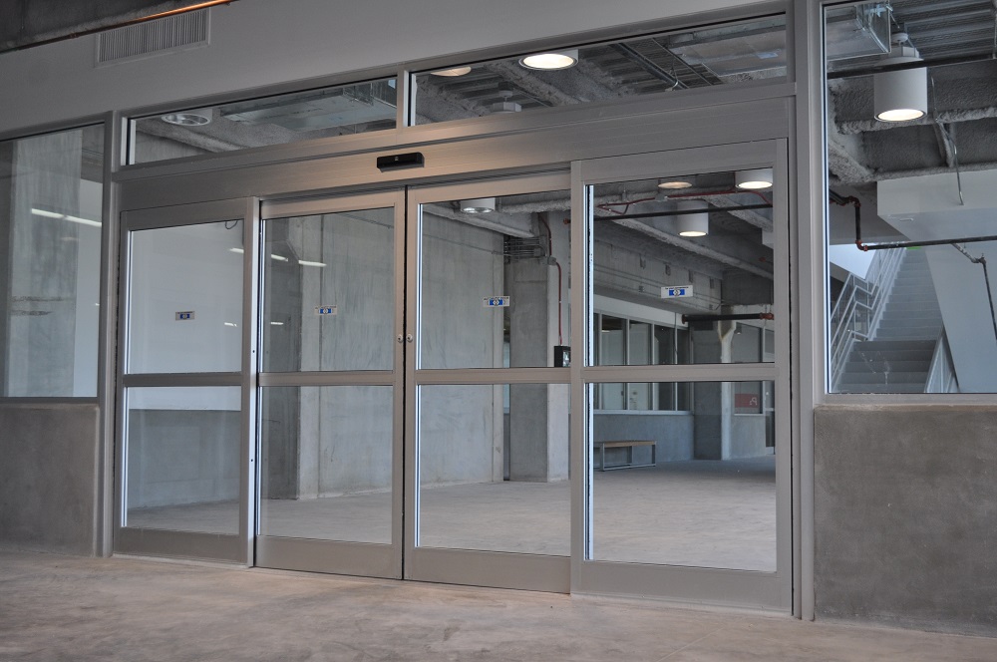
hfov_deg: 46.5
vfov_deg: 31.8
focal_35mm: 42
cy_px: 331
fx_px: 1162
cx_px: 498
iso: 500
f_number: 4.5
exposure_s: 1/60
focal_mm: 28
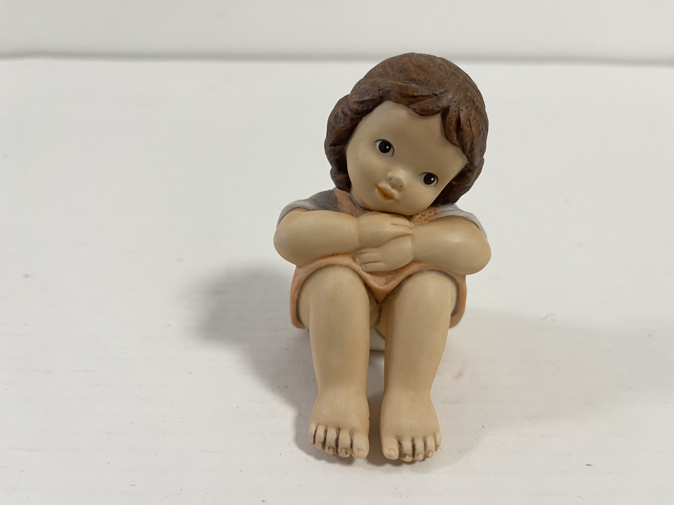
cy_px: 252
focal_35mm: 25
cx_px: 337
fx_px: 487
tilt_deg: -25.1
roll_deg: -1.1
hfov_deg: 69.4
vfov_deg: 54.9
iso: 80
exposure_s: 1/50
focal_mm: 5.1
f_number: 1.6
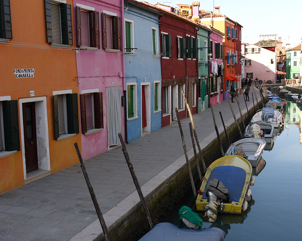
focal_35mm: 46
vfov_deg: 32.7
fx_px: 411
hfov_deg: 40.3
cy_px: 120
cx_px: 146
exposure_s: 1/160
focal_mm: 22
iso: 100
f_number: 8
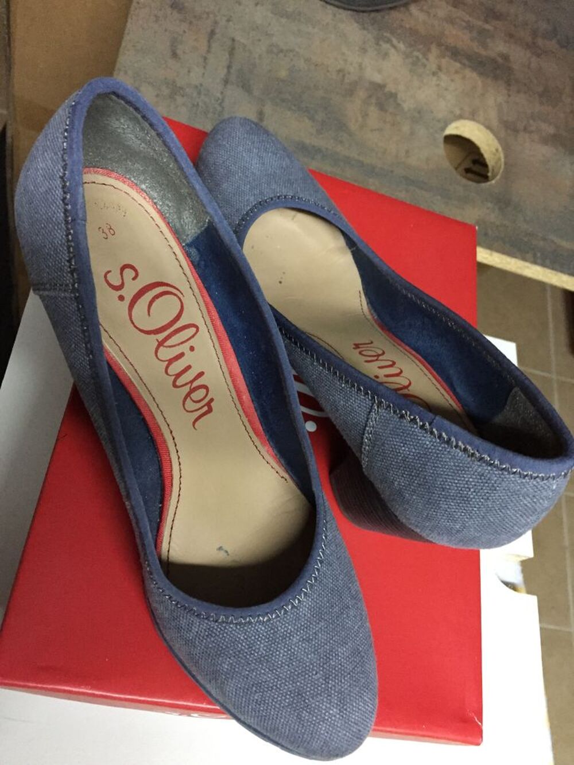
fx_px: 641
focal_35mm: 29
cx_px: 287
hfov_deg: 48.2
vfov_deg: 61.7
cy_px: 382
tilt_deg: -63.3
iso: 320
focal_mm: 4.15
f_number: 2.2
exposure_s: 1/17
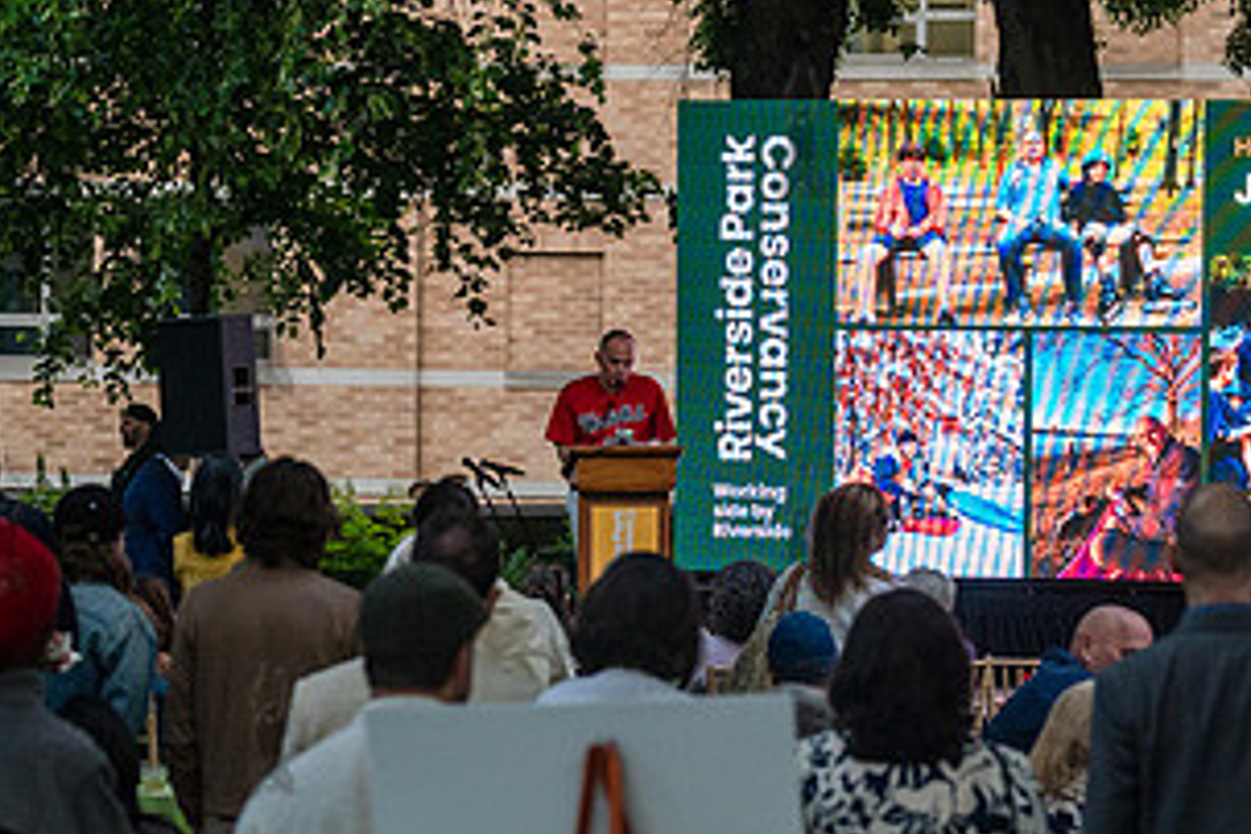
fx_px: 5977
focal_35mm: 172
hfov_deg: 11.9
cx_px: 797
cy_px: 524
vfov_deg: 8.0
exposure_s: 1/2000
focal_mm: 90
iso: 2500
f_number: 4
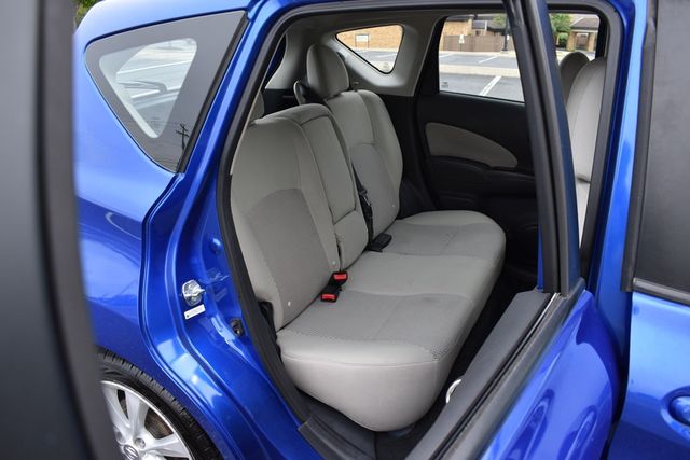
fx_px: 518
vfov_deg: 48.0
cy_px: 230
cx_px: 345
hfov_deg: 67.4
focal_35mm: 27
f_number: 5.6
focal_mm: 18
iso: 280
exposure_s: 1/250
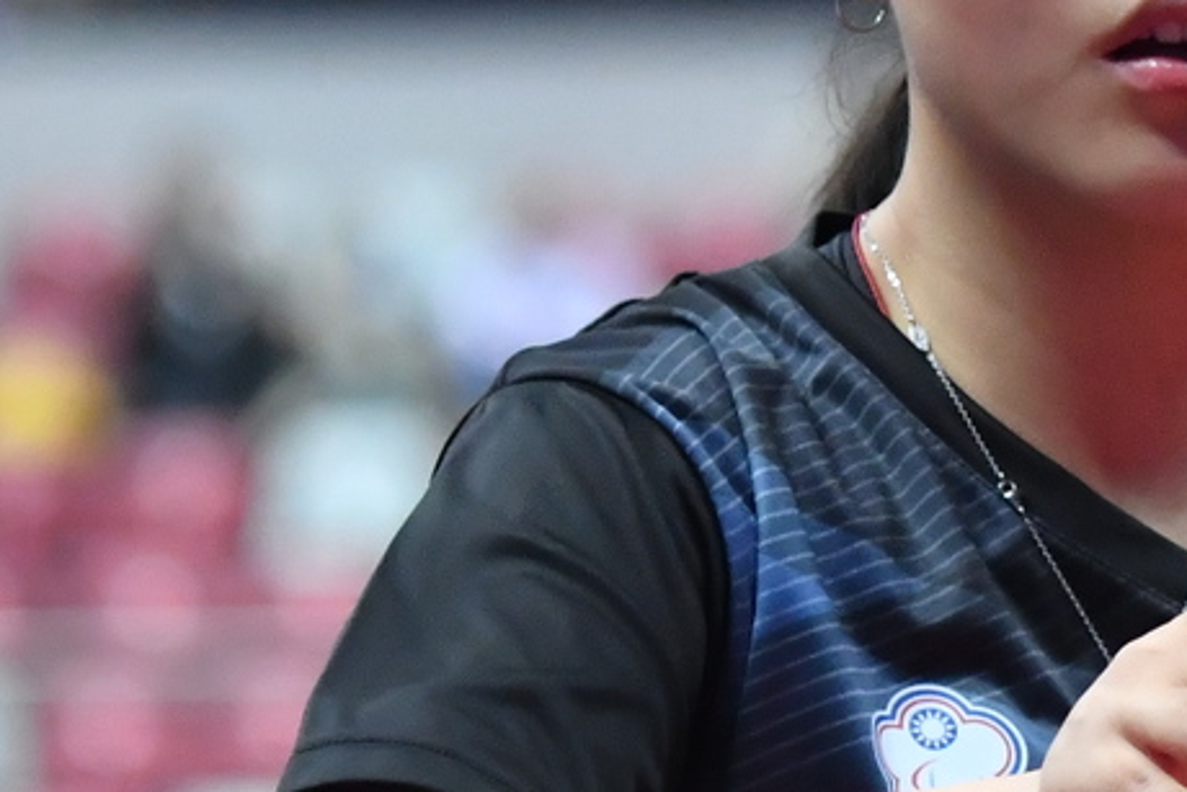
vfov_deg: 2.2
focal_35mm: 638
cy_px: 606
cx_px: 1386
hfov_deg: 3.2
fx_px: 21042
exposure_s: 1/2000
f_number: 2.8
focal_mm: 102
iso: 2000
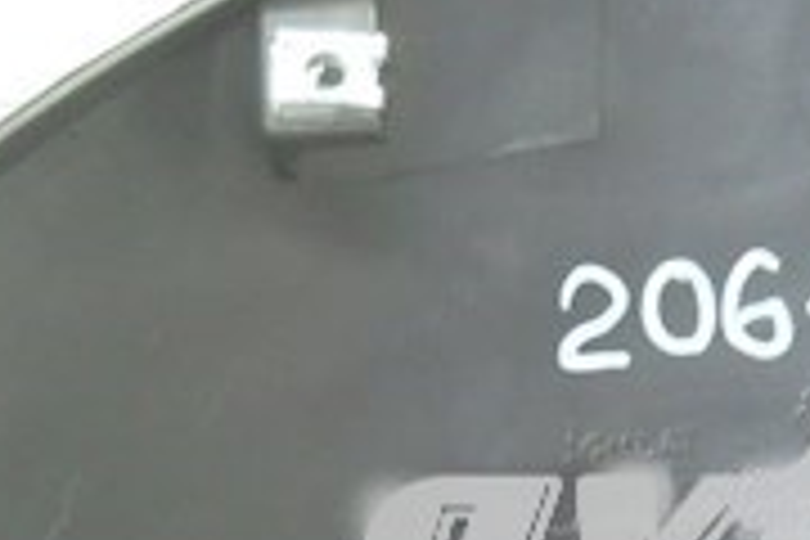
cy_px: 536
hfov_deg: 13.3
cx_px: 873
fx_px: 3420
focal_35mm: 152
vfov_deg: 9.0
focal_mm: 6.72
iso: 250
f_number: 3.1
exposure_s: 1/30
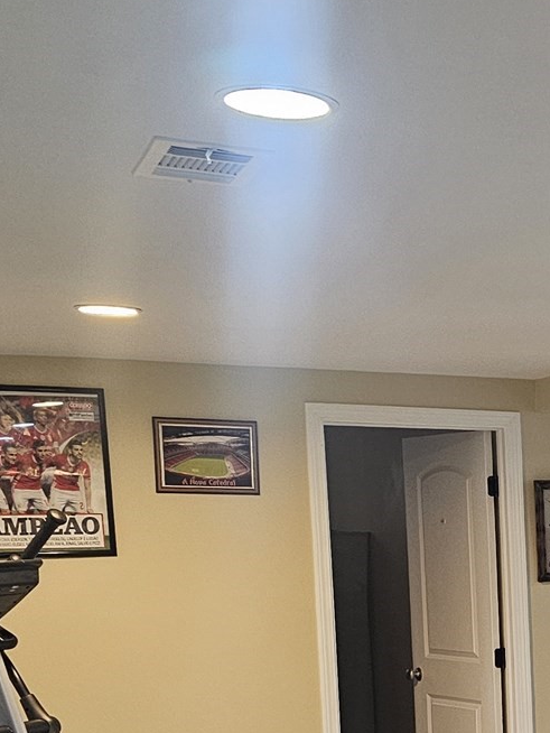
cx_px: 768
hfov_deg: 18.6
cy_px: 773
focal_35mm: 72
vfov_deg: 25.4
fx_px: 1524
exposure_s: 1/40
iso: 640
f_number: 1.7
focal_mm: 6.3
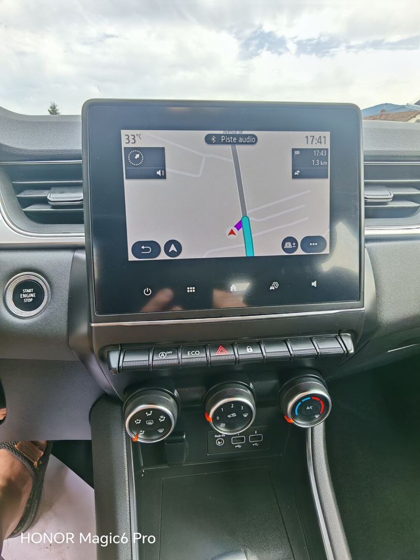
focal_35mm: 17
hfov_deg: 74.7
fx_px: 275
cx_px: 210
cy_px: 280
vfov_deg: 91.0
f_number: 2
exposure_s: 1/51
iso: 64
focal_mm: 1.82
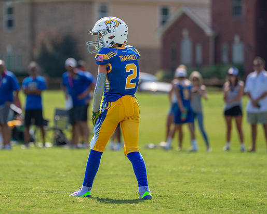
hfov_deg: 6.4
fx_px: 2370
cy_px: 84
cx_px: 111
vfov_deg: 5.2
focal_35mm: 300
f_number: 2.8
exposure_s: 1/1600
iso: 100
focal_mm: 200
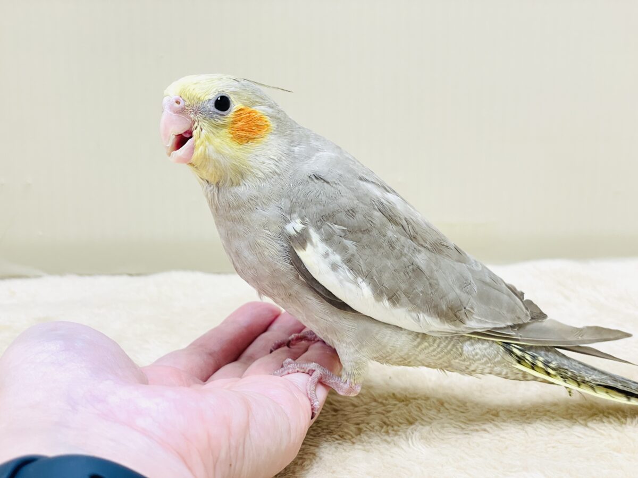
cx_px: 319
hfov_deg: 36.8
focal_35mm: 52
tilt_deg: -13.5
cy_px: 239
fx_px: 958
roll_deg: +0.6
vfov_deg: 28.0
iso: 125
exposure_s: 1/99
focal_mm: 6
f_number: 2
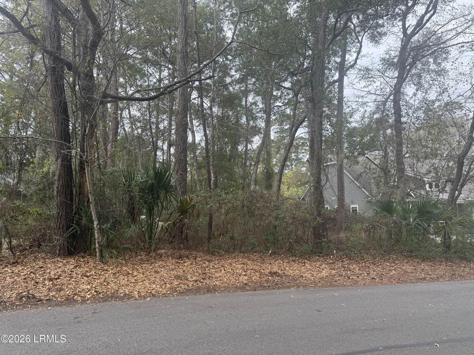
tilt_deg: +5.6
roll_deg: -0.6
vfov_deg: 56.8
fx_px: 329
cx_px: 237
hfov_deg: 71.6
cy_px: 178
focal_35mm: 24
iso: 100
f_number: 1.78
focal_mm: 6.76
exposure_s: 1/1060
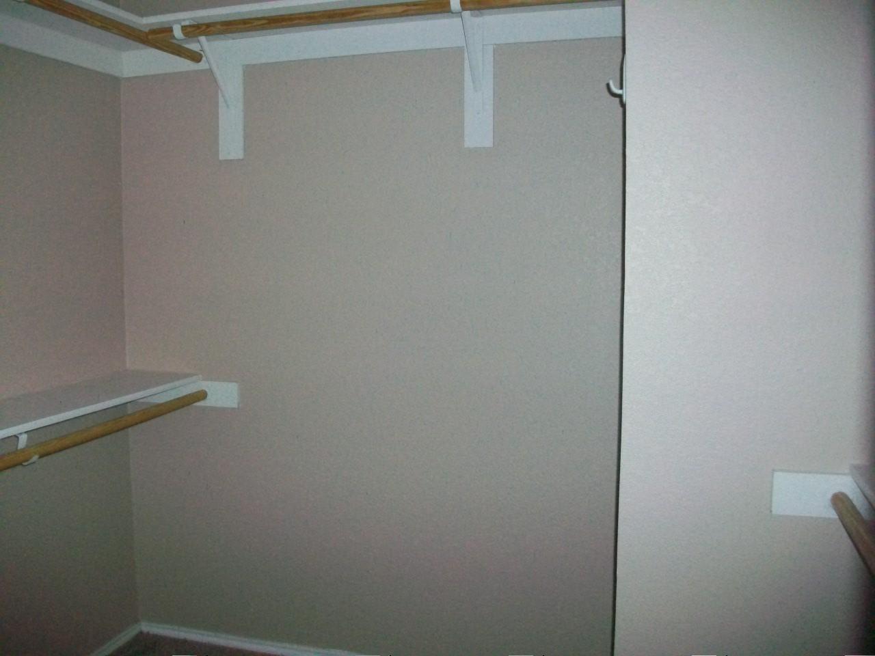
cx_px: 438
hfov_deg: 56.8
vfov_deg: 44.2
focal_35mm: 32
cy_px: 328
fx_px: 809
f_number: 2.8
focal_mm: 5.7
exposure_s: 1/500
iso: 400
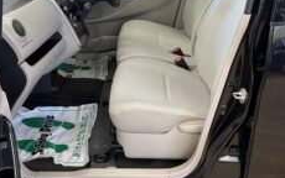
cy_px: 30
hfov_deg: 47.1
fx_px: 326
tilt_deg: -21.4
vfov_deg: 29.7
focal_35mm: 42
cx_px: 130
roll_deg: -0.5
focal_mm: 5.96
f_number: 1.6
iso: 125
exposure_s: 1/100
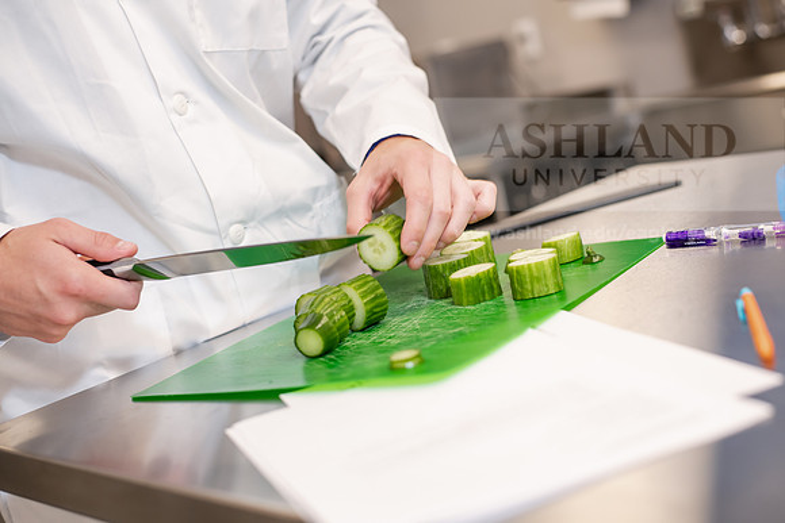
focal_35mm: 50
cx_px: 392
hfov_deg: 39.6
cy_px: 262
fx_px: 1090
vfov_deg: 27.0
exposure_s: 1/200
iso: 500
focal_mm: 50
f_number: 2.8
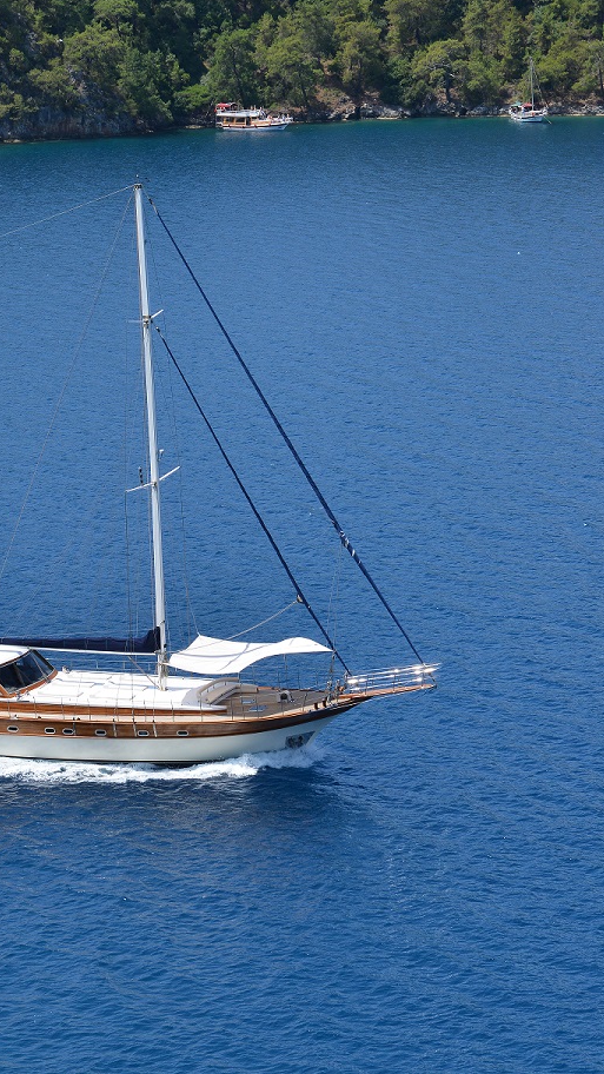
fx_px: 3160
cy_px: 536
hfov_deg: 10.9
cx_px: 179
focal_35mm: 111
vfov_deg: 19.3
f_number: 11
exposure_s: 1/500
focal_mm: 70
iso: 400
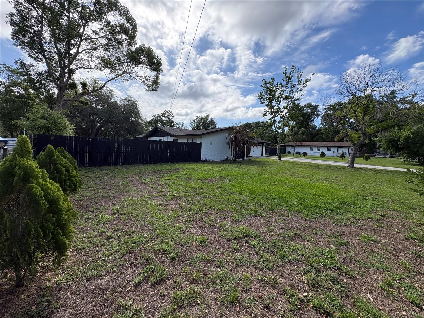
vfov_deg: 85.7
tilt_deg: -4.6
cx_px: 212
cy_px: 159
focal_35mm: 14
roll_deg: -1.9
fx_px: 171
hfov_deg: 102.1
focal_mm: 2.22
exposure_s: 1/1789
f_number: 2.2
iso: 64
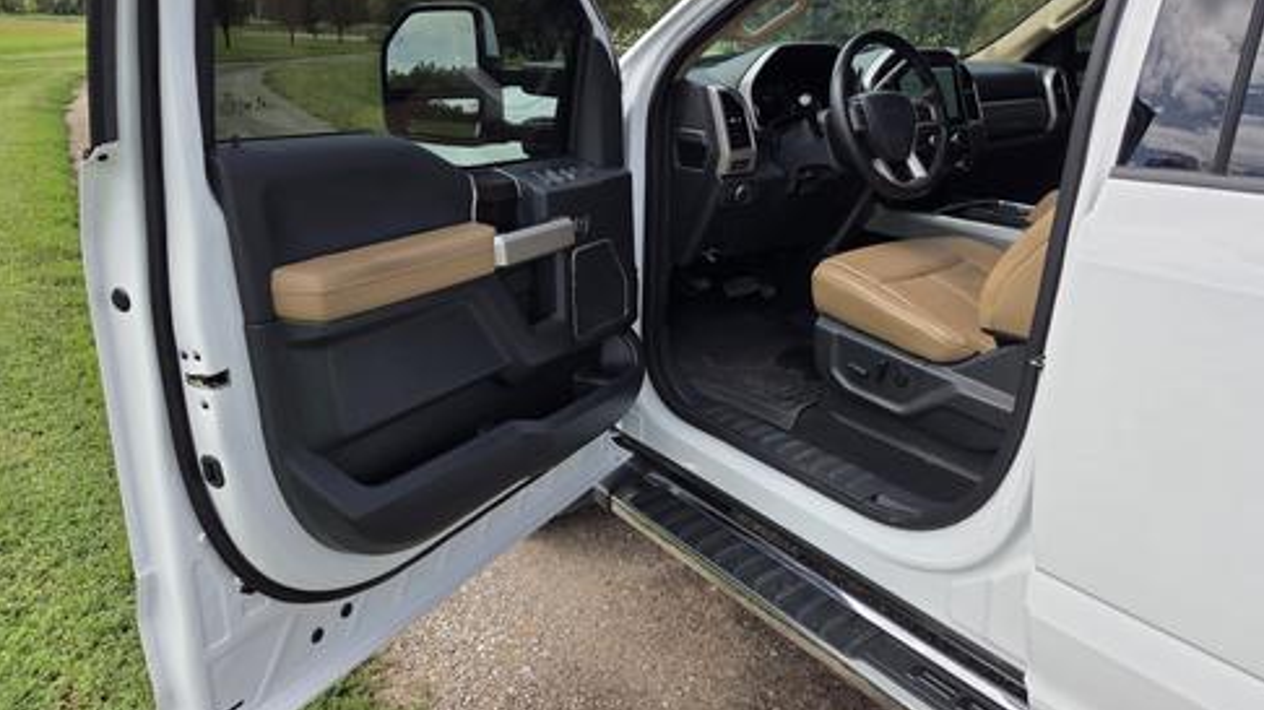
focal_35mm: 26
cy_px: 255
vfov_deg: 43.9
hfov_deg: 71.9
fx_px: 871
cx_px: 650
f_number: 1.8
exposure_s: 1/2635
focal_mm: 5.4
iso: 80
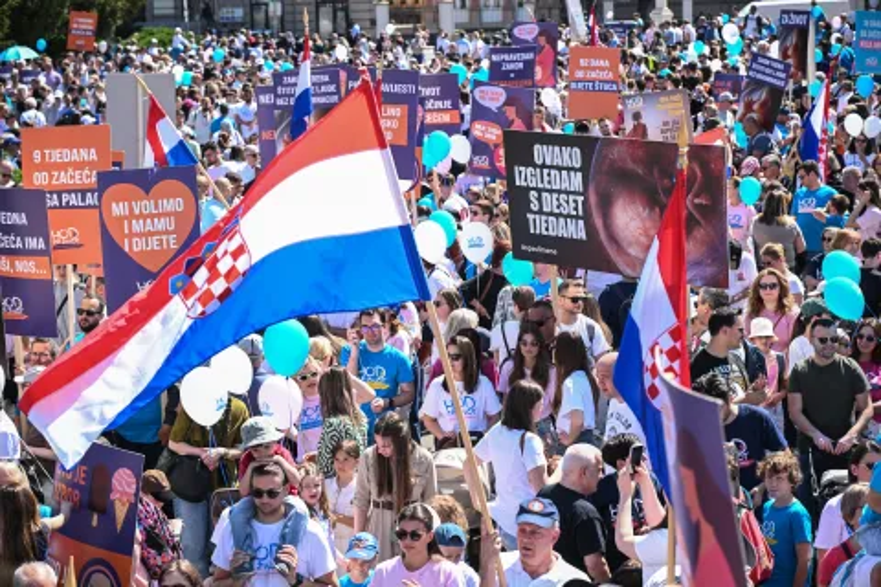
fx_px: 2056
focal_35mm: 84
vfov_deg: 16.3
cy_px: 294
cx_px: 440
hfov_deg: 24.2
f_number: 4.5
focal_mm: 84
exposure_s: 1/1250
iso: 400
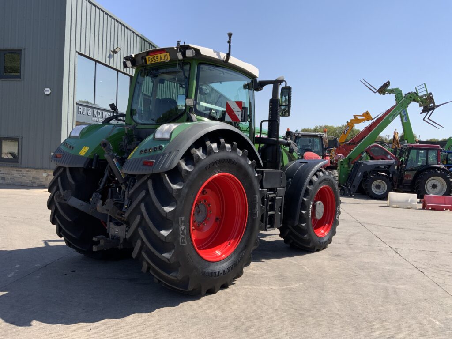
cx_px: 226
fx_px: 379
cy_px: 170
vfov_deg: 48.2
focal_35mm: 29
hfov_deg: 61.7
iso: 16
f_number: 1.8
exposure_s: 1/1534
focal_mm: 3
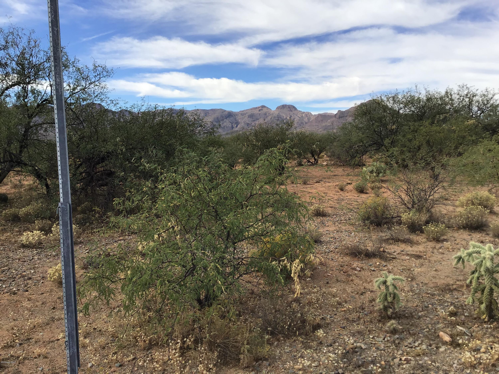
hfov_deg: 58.4
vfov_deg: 45.4
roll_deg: +1.7
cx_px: 250
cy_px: 187
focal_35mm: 31
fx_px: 447
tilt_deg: -7.5
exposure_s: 1/1199
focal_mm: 3.3
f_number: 2.4
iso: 25
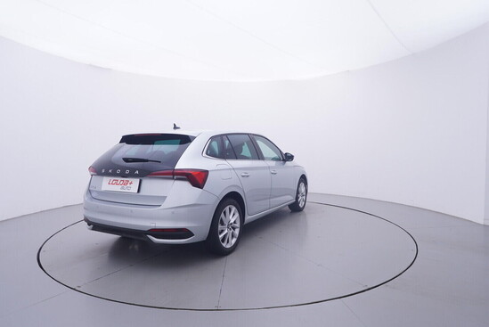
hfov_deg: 77.3
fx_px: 306
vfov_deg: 56.2
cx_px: 244
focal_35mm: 22
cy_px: 164
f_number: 5
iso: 200
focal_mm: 15
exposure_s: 1/80
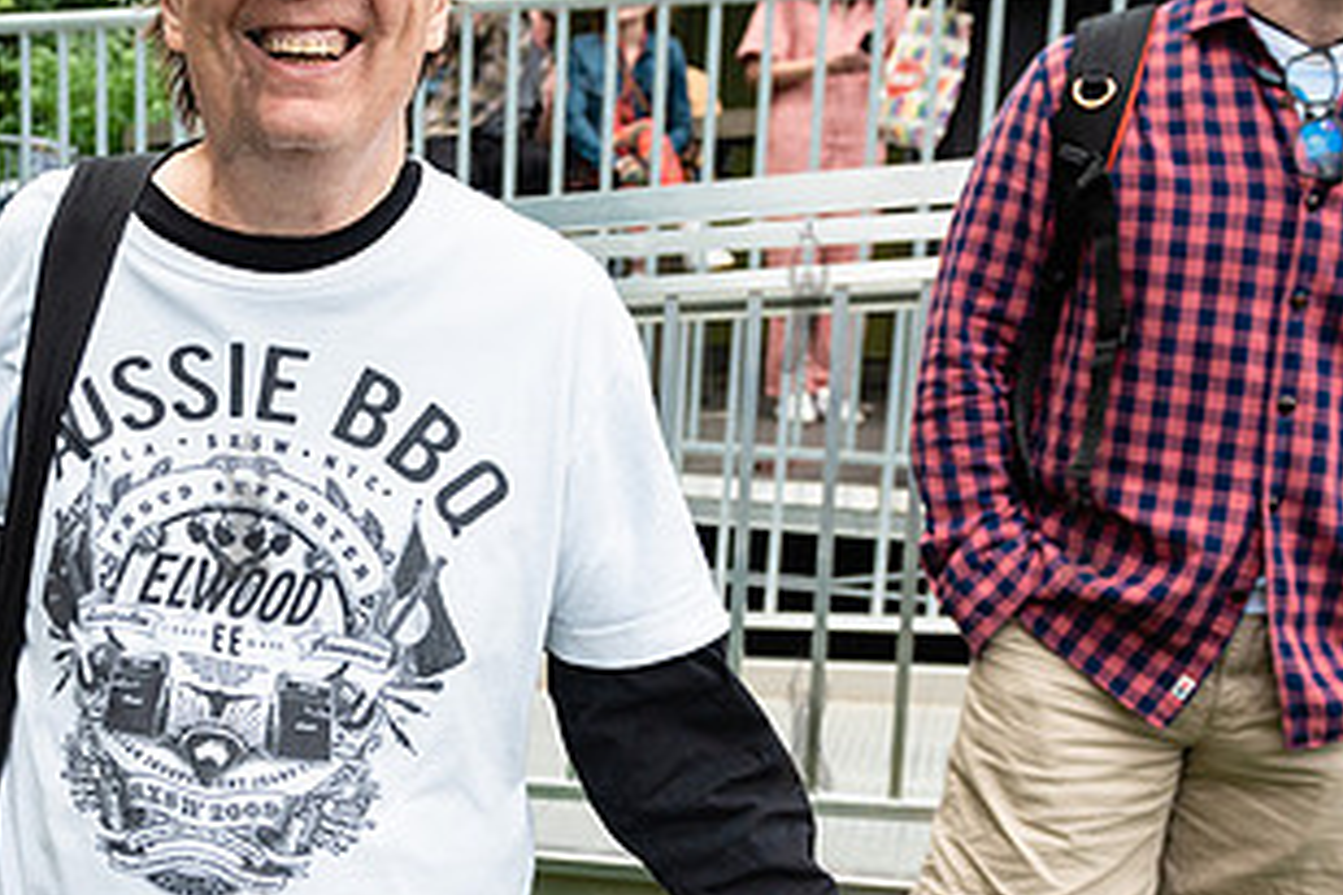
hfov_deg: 41.5
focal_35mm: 45
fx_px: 1679
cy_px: 506
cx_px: 243
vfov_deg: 29.8
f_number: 4
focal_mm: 24
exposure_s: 1/500
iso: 500
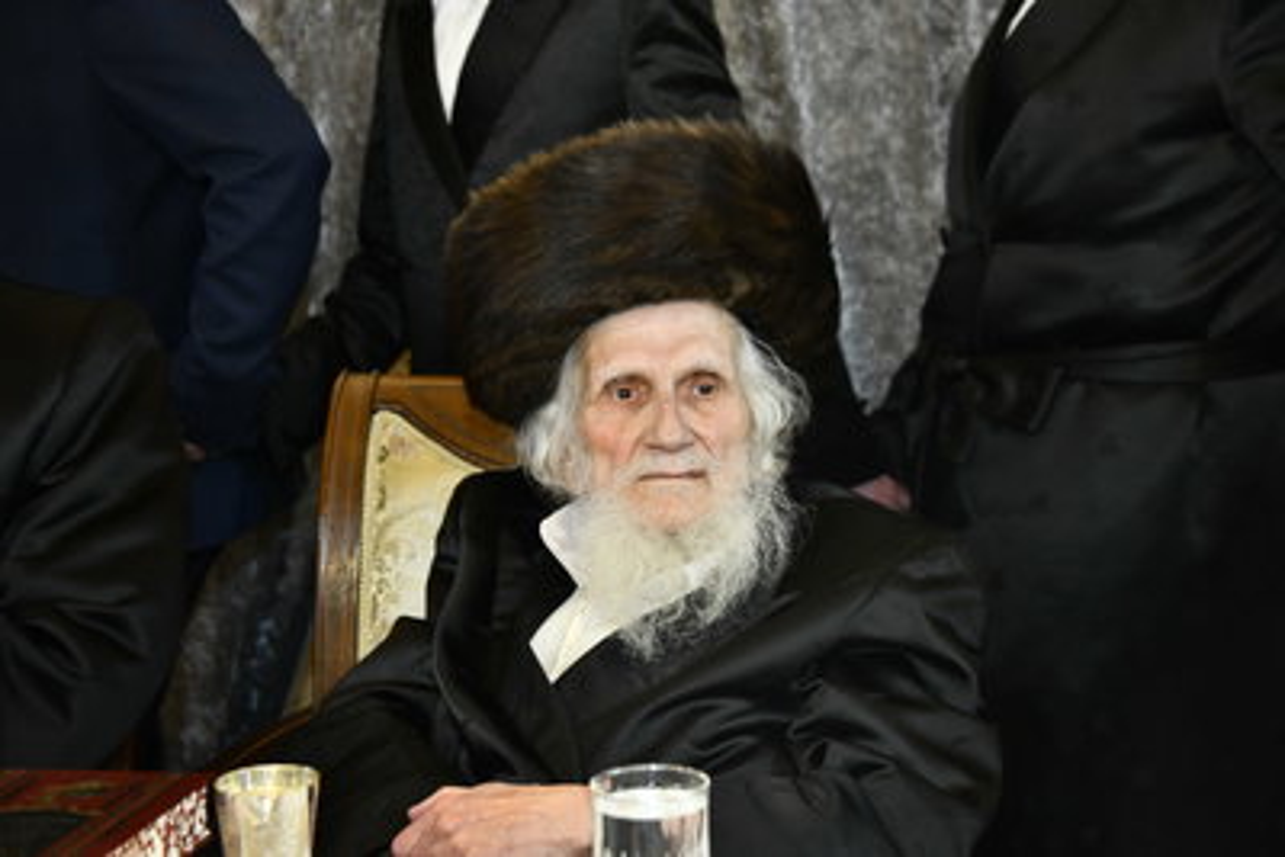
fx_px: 2928
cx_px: 642
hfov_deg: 24.8
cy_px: 428
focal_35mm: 82
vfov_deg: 16.7
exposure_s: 1/100
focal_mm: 82
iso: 2000
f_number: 5.6
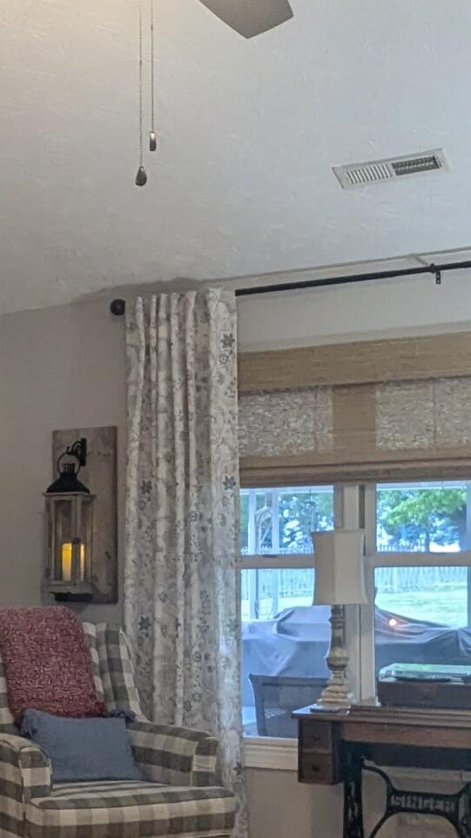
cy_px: 581
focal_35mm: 54
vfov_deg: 37.9
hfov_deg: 21.1
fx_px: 1200
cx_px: -43
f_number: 2.2
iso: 437
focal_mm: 2.35
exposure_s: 1/40
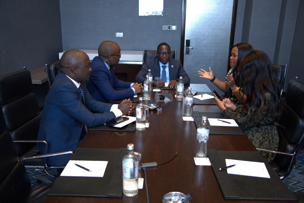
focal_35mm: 30
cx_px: 152
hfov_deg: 61.9
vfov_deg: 43.6
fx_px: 253
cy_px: 102
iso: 5000
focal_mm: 30
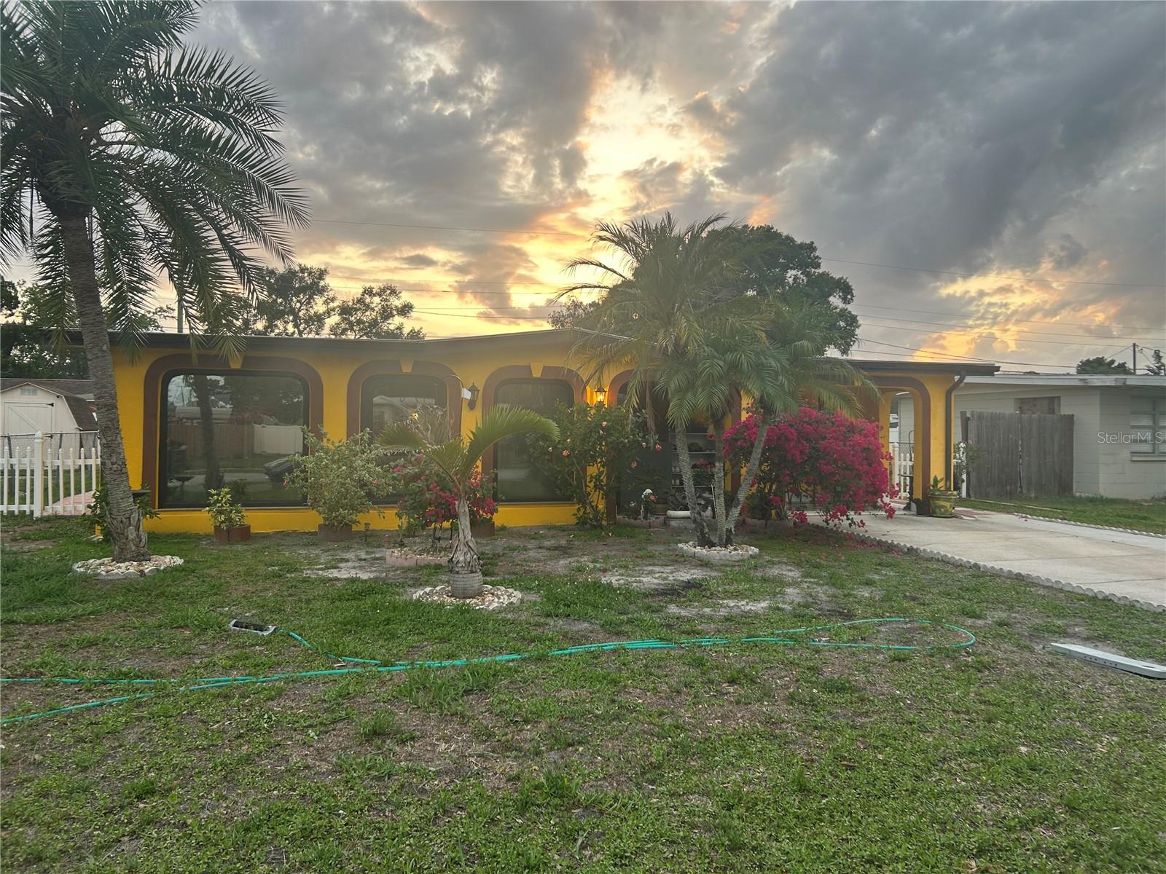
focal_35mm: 26
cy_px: 437
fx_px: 876
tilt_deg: +1.4
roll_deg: +0.0
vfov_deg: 53.1
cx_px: 583
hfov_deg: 67.3
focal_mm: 5.7
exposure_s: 1/121
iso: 32
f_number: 1.5
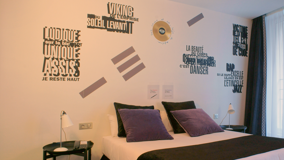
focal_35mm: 32
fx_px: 241
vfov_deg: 36.5
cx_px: 205
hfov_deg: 58.5
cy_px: 96
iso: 200
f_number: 13
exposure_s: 1/2.5
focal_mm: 20
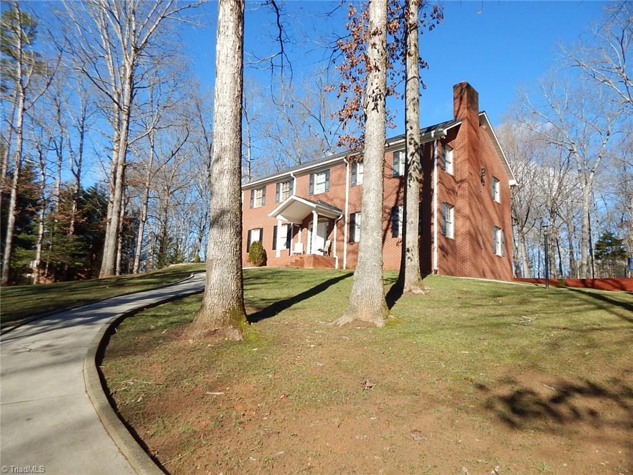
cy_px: 238
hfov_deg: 76.4
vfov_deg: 61.1
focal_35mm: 22
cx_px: 316
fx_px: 402
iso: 125
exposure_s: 1/1500
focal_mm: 4
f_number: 3
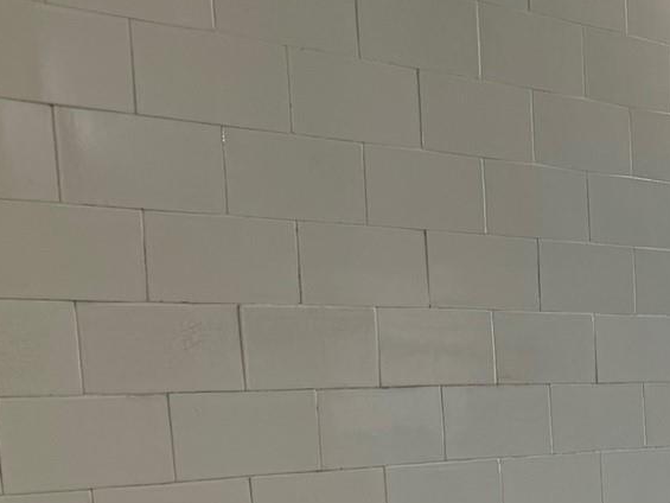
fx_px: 1684
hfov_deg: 19.6
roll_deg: -0.5
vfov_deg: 16.0
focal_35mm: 87
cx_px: 998
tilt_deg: -11.7
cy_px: 673
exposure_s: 1/162
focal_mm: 6.86
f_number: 1.78
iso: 80
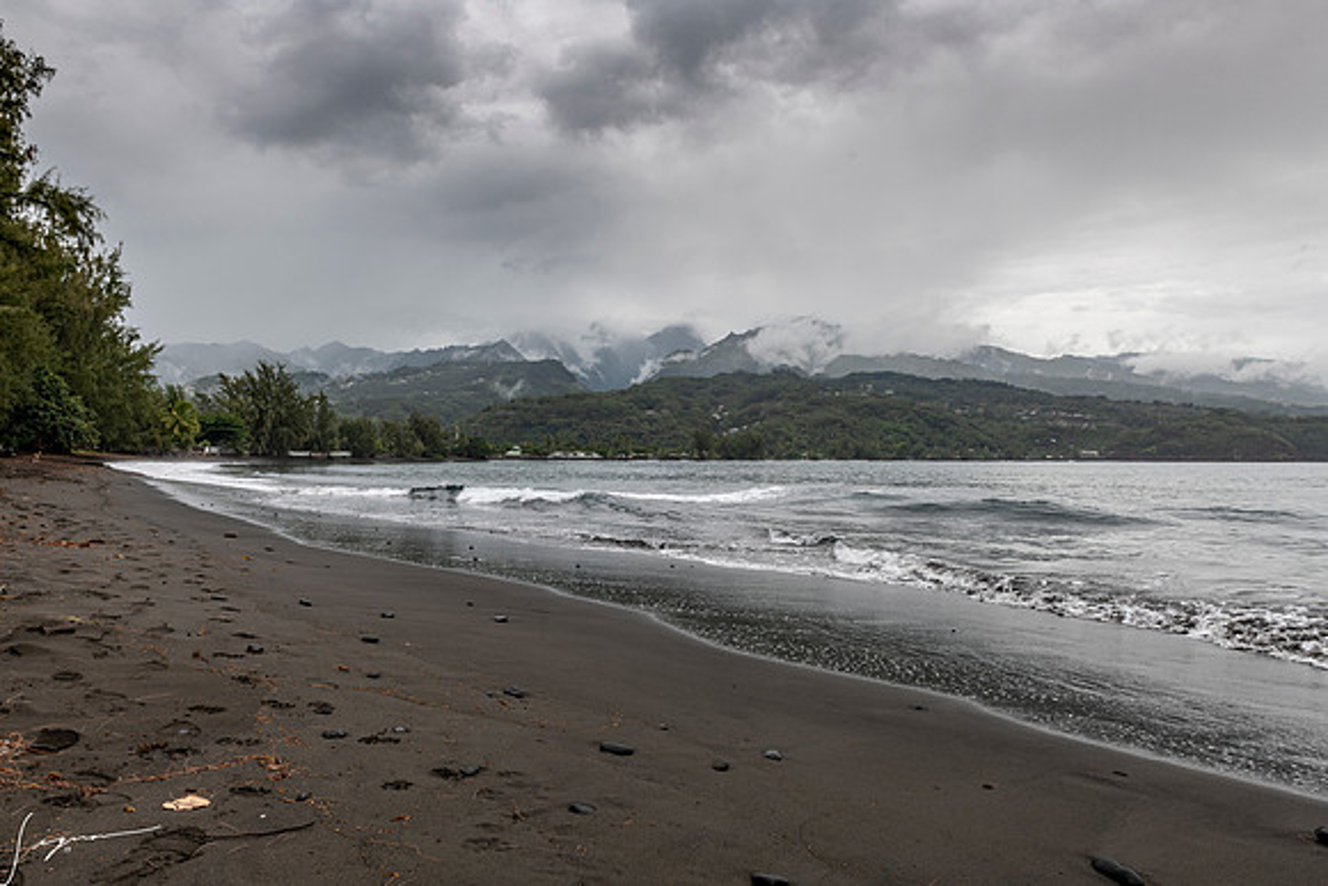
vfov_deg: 53.2
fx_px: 885
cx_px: 664
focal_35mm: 24
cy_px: 443
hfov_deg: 73.7
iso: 90
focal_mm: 24
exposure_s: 1/125
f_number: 11
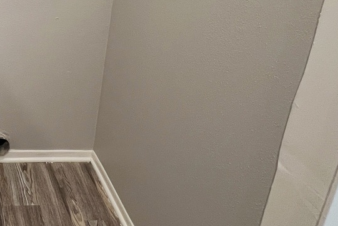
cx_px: -44
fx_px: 338
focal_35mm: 36
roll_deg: -0.5
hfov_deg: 41.1
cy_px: -24
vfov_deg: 32.4
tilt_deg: -17.5
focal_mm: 1.57
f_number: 1.8
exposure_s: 1/60
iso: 200
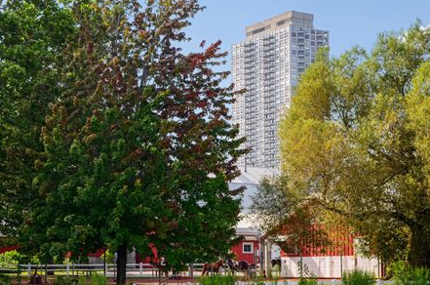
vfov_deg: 17.7
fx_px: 913
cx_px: 218
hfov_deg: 26.5
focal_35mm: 77
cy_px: 141
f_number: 9
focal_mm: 45
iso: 320
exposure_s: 1/250
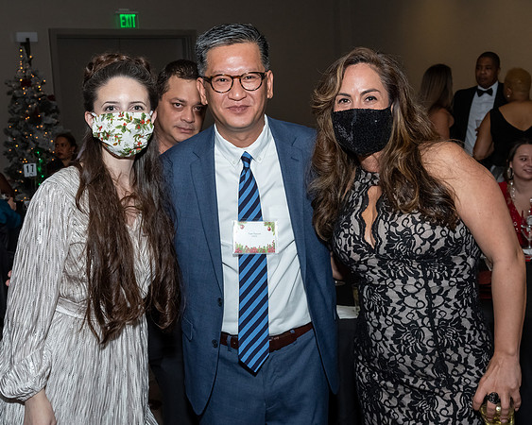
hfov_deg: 35.7
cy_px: 189
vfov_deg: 28.9
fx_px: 826
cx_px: 238
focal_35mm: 52
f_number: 7.1
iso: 500
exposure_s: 1/250
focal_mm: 26
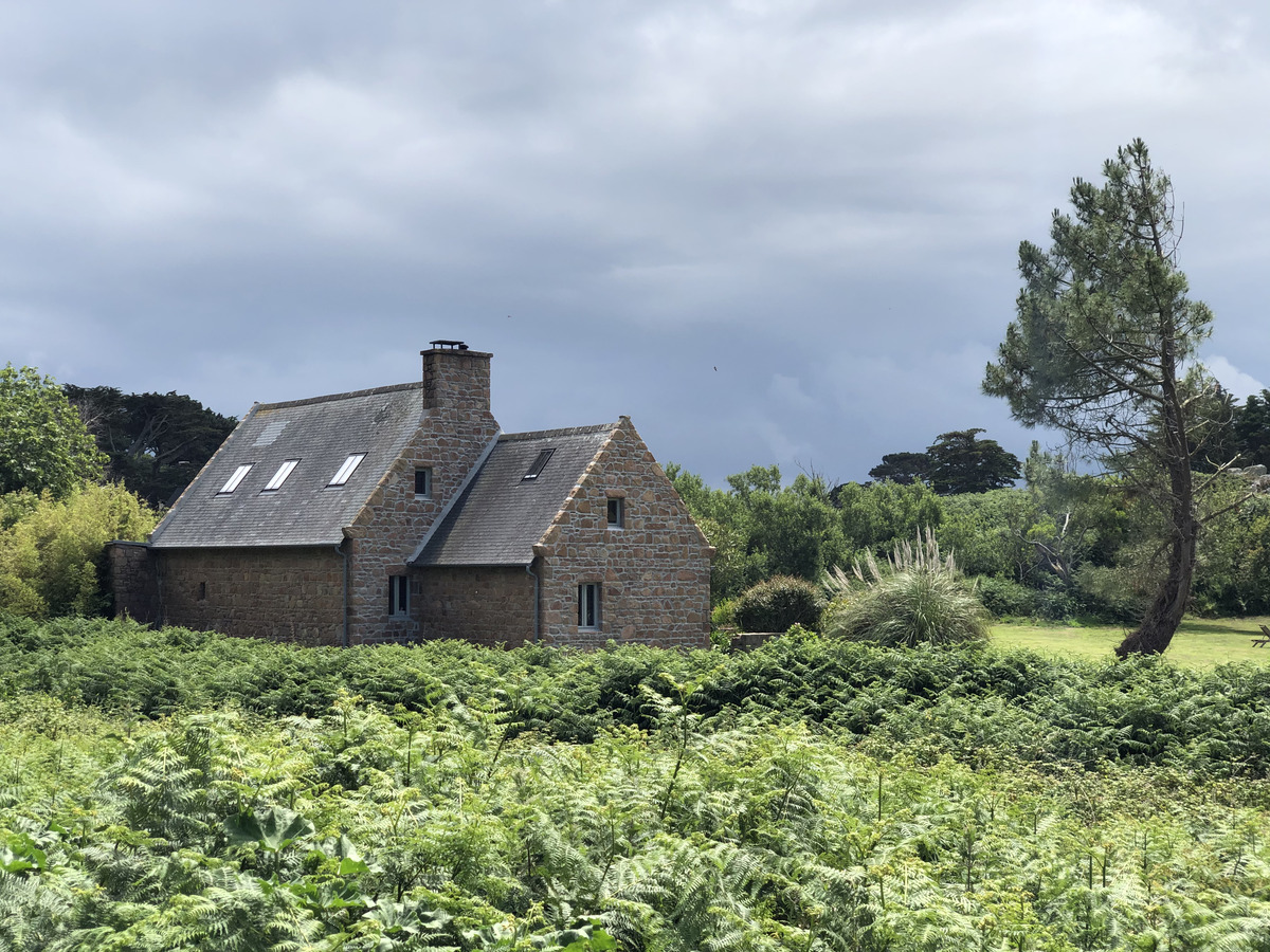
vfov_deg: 28.0
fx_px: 1908
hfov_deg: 36.8
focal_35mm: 52
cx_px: 635
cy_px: 476
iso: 16
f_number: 2.4
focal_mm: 6
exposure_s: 1/906
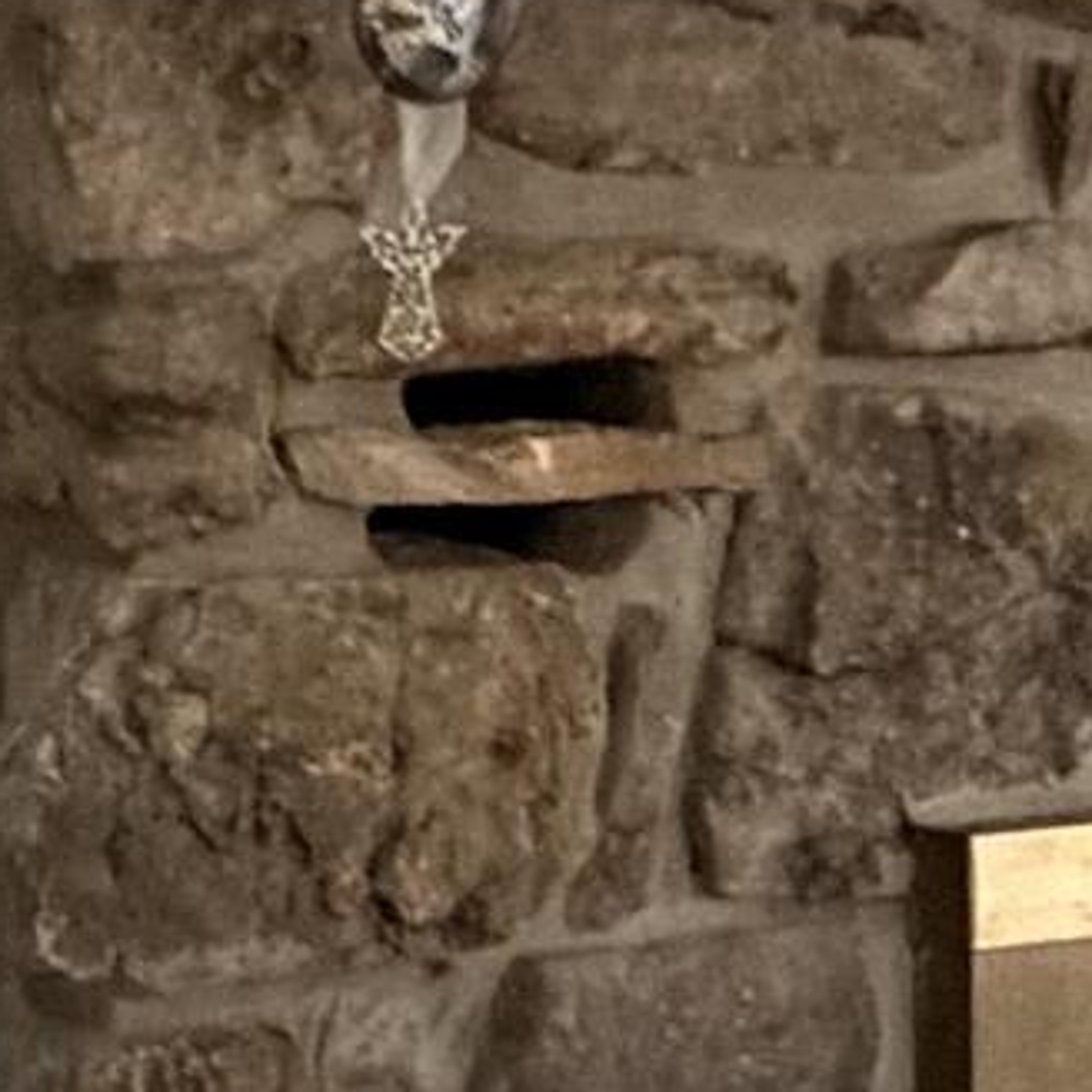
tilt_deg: -1.7
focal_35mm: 116
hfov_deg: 15.0
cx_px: 303
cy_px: 486
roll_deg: +0.4
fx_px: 4140
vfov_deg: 15.0
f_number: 2.2
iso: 1000
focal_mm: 2.22
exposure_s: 1/60
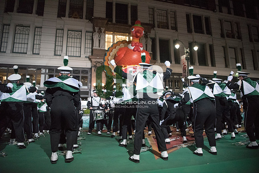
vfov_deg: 53.2
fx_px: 173
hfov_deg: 73.7
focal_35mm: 24
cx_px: 130
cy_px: 86
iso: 8000
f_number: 2.8
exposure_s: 1/3200
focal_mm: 24
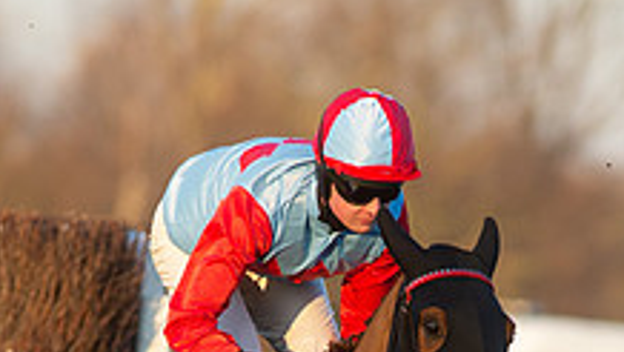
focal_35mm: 1009
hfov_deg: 2.1
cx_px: 402
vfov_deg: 1.2
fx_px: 16707
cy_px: 612
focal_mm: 300
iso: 1000
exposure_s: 1/2000
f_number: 5.6
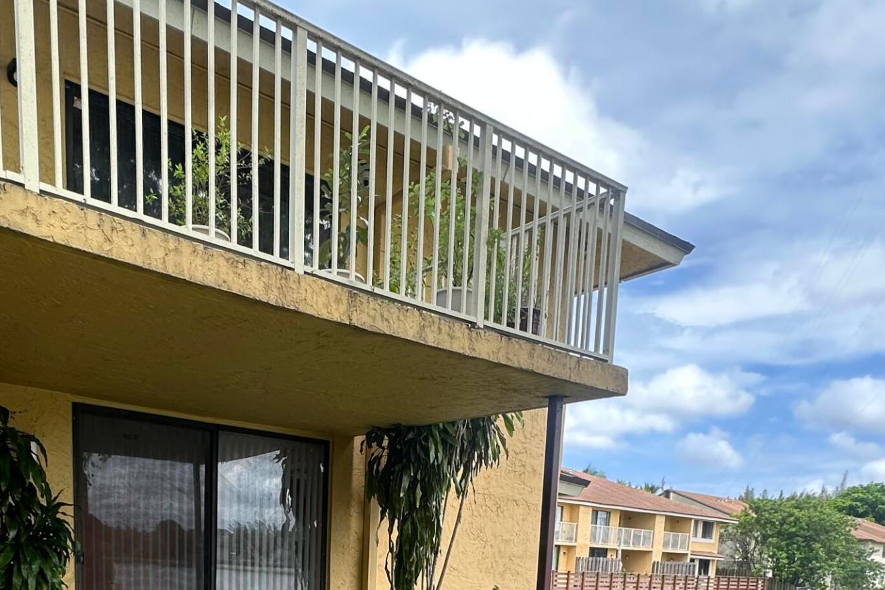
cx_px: 370
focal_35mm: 32
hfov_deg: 58.4
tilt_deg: -9.2
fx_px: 787
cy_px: 682
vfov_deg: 34.3
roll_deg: -2.2
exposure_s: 1/373
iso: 40
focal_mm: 2.22
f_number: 2.2
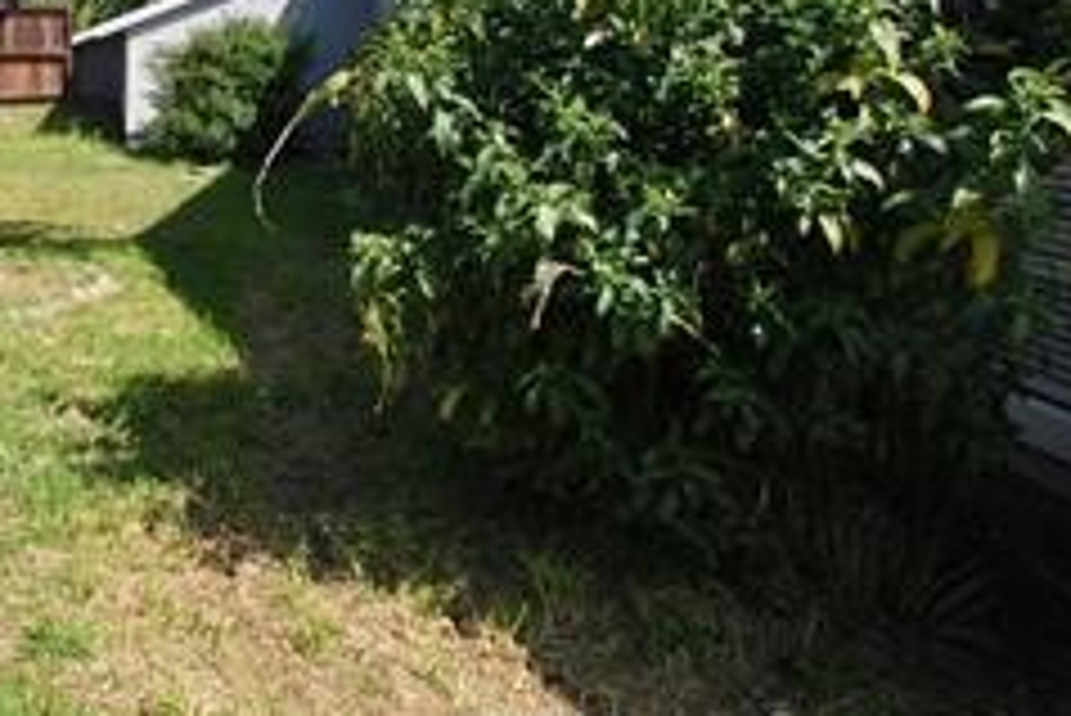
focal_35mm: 34
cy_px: 144
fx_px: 1012
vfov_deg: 37.6
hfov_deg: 50.7
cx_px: 148
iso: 100
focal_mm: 12
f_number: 7.1
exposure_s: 1/200
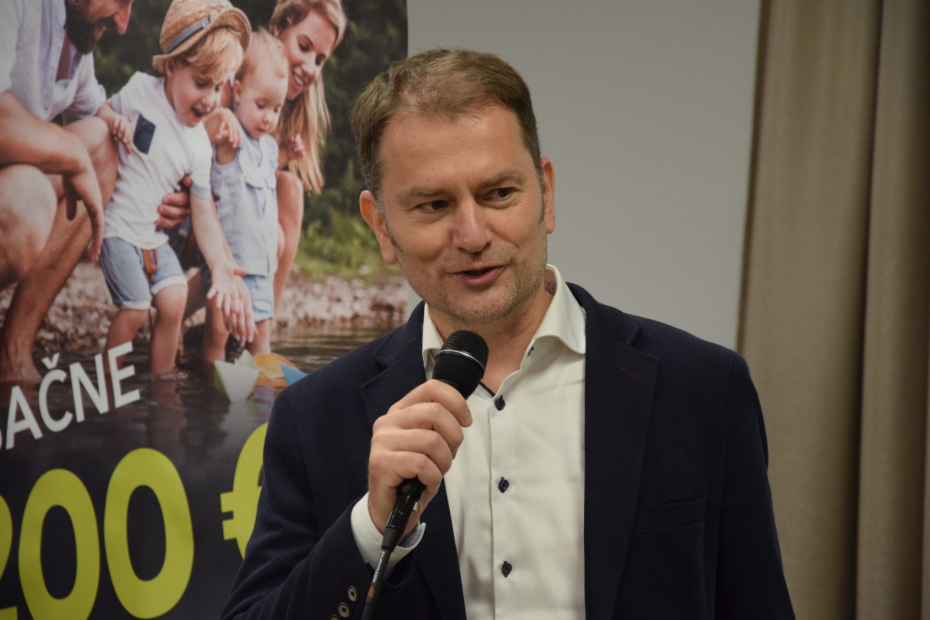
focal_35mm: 158
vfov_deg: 8.7
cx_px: 465
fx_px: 4068
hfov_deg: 13.0
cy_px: 310
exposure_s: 1/125
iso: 1600
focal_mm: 105
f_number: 5.6
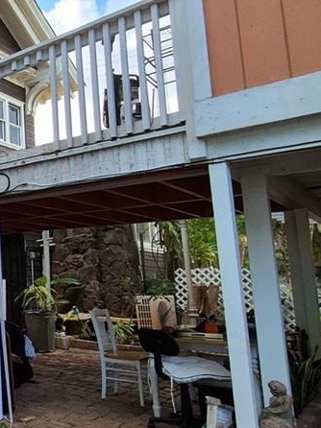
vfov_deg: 52.6
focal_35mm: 35
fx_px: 433
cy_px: 224
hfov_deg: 31.0
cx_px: -103
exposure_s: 1/221
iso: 50
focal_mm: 1.74
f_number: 2.2
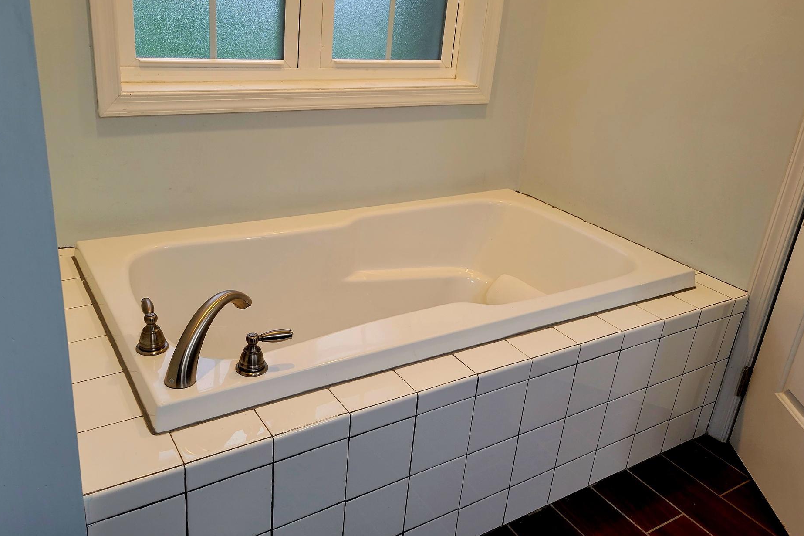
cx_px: 385
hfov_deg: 61.9
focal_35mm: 30
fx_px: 670
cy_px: 247
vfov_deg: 43.6
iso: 125
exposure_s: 1/120
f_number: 1.8
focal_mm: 5.4
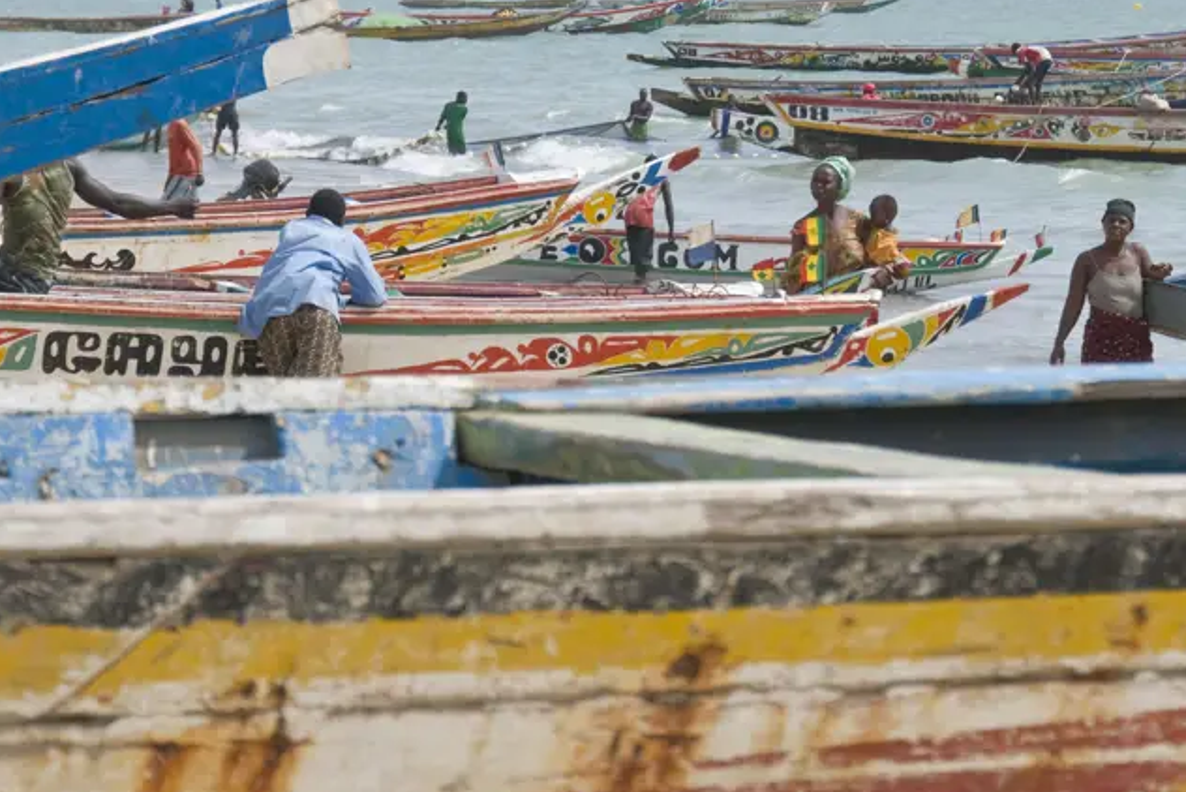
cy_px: 186
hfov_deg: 8.9
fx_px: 7607
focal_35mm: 231
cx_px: 653
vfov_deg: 6.0
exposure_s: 1/640
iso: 200
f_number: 8
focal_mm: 95
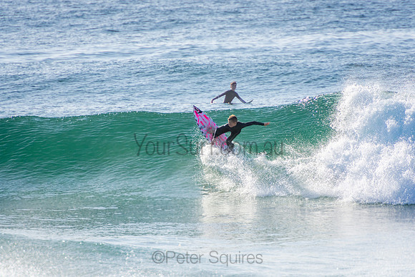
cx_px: 208
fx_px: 6918
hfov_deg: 3.4
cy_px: 138
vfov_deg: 2.3
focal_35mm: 600
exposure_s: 1/2000
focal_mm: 400
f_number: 5.6
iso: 250
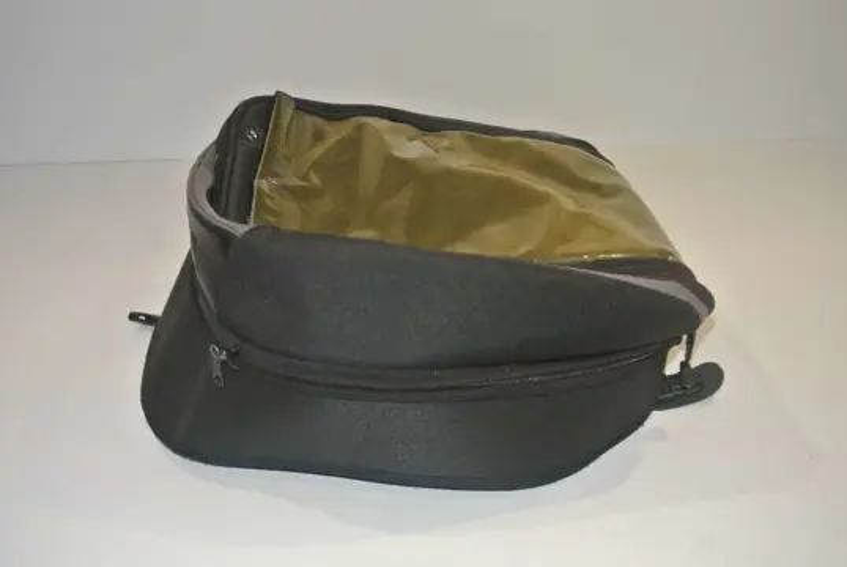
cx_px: 424
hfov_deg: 51.8
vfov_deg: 36.0
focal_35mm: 37
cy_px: 284
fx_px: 871
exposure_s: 1/60
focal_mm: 14
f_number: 4
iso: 200
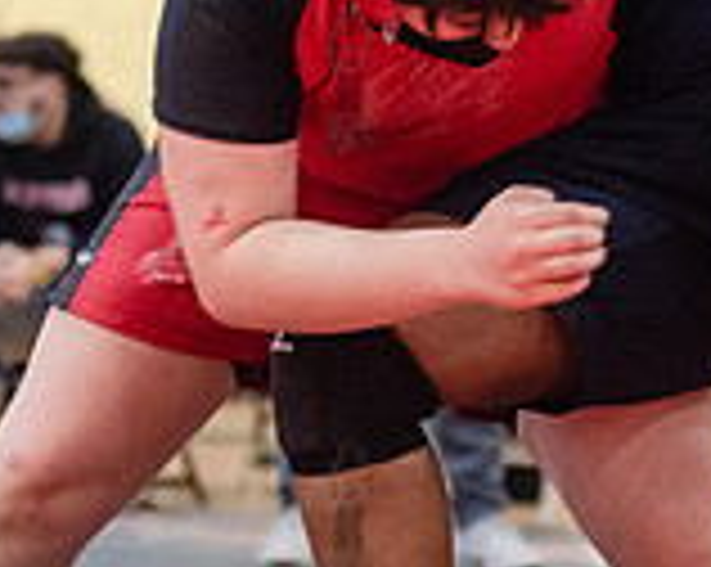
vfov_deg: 5.6
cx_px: 346
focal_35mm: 276
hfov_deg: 7.0
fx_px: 5801
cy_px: 74
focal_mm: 80
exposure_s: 1/320
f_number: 3.5
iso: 4000
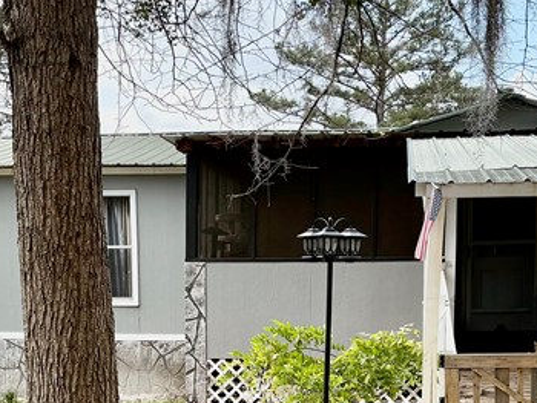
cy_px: 417
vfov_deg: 18.8
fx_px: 1180
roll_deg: +0.4
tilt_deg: -7.8
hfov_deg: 25.6
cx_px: 241
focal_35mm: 76
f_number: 1.6
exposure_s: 1/1848
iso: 64
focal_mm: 5.96
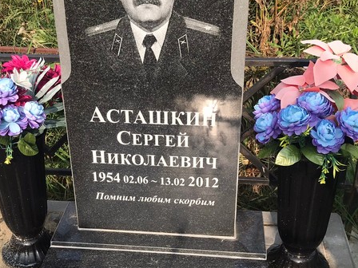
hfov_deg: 38.1
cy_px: 155
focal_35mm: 50
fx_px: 517
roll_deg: +1.3
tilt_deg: -29.6
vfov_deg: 29.1
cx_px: 153
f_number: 1.8
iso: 20
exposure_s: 1/1053
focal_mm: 3.99
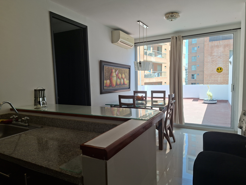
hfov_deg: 73.9
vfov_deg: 58.9
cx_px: 123
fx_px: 163
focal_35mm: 23
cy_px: 92
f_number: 1.8
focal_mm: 5.54
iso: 50
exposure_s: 1/391
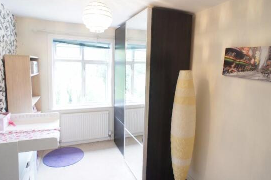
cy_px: 91
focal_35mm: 29
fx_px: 218
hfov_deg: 63.7
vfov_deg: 44.9
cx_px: 141
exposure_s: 1/50
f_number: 4
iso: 800
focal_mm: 16
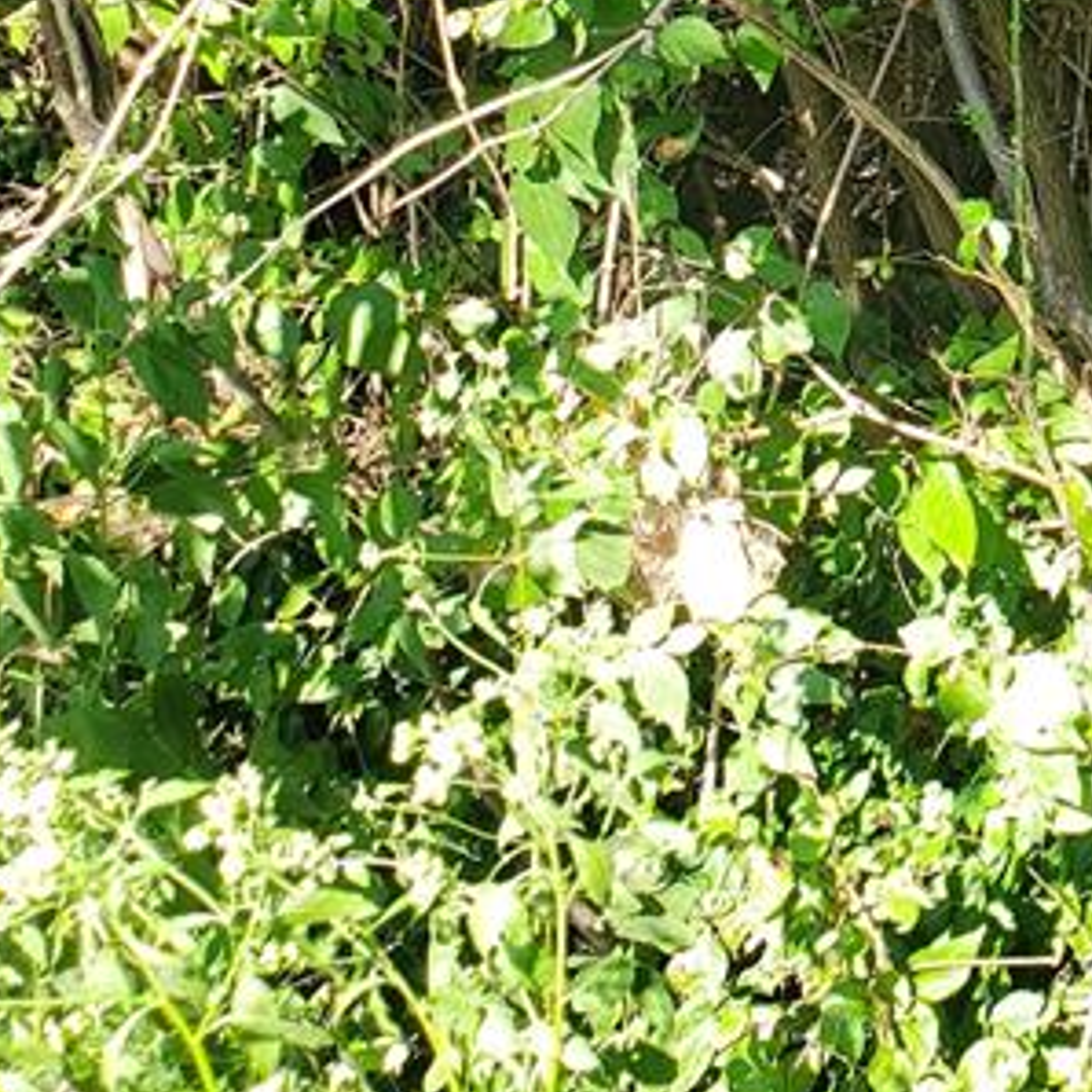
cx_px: 1477
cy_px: -286
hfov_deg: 19.9
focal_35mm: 79
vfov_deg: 20.3
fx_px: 2820
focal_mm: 4.3
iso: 50
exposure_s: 1/136
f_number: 2.4
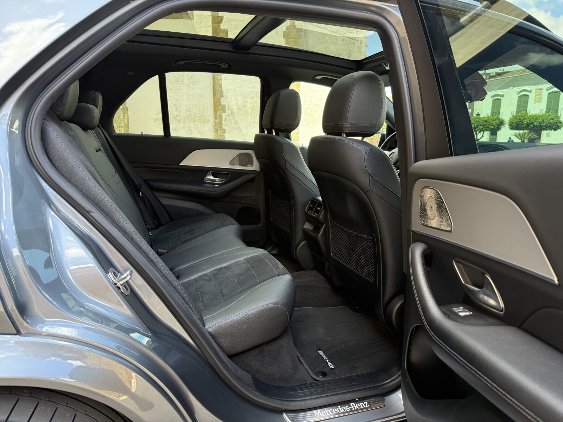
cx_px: 282
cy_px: 211
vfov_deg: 56.8
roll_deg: -0.5
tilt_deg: -10.5
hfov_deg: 71.6
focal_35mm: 24
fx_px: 390
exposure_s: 1/228
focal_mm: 6.76
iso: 160
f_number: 1.78
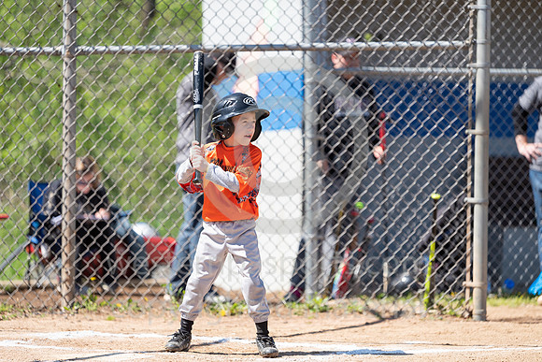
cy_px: 181
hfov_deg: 10.3
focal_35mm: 200
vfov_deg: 6.9
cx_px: 271
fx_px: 3012
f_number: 3.2
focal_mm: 200
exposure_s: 1/1600
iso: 200
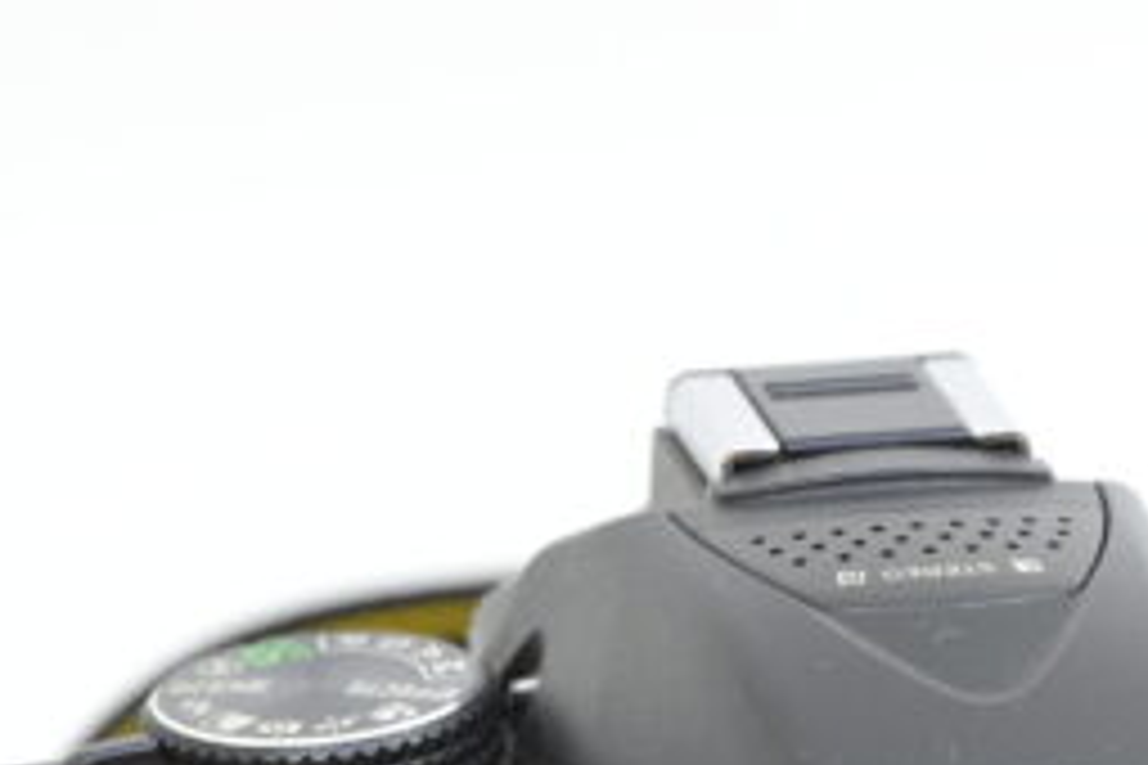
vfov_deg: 3.7
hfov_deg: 5.6
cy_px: 1244
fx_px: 11670
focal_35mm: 366
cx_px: 1418
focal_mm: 91
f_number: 6.3
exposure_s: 1/250
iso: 1600
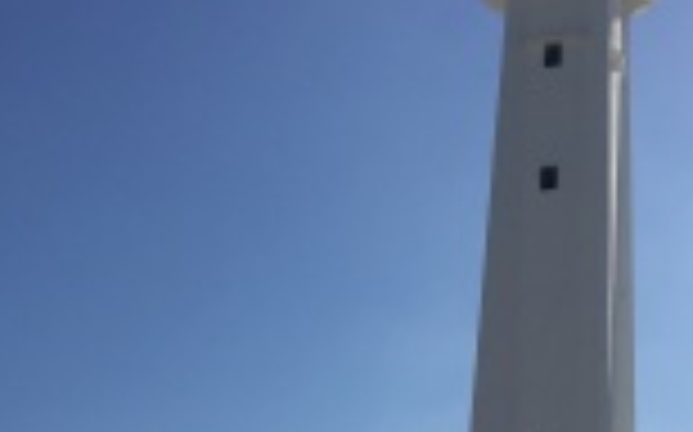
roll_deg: -2.8
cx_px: 495
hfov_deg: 27.9
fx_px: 1378
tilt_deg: +8.0
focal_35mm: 73
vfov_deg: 16.6
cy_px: 598
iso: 25
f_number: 2.2
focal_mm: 4.15
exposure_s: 1/4525
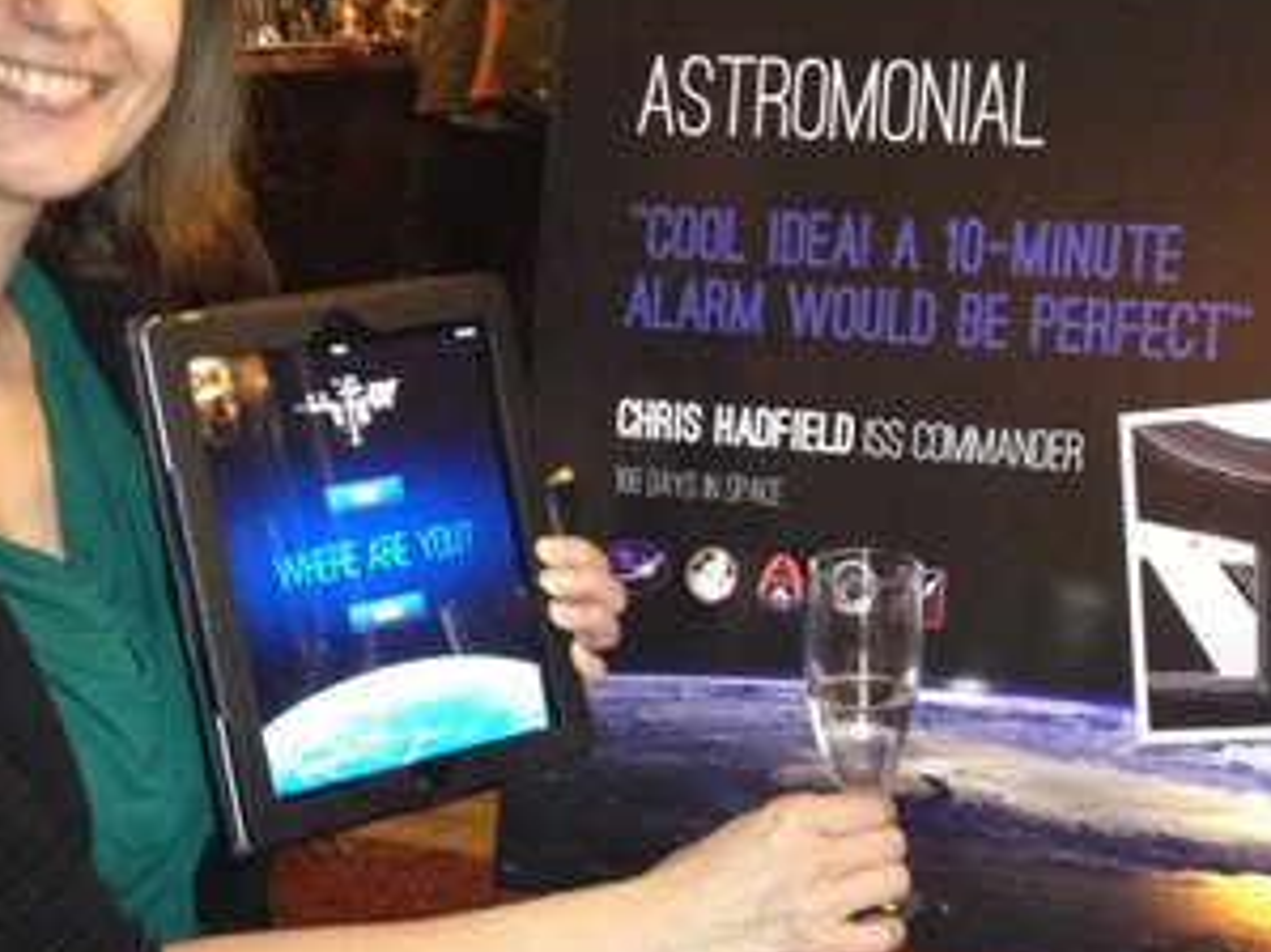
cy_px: 565
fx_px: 2753
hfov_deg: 25.8
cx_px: 914
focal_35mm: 75
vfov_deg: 19.6
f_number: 2.4
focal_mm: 4.28
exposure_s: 1/16
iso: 640
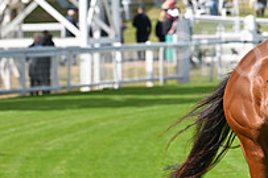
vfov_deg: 3.6
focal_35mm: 386
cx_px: 338
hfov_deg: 5.3
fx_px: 2871
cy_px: -7
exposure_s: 1/1600
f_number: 5.6
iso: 400
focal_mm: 135
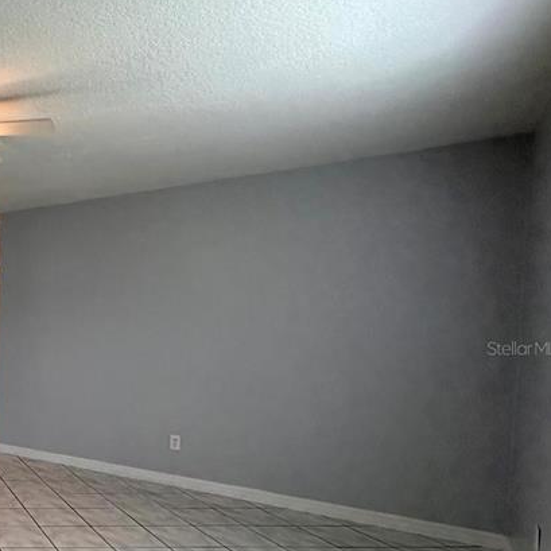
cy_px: 348
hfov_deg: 38.0
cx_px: -121
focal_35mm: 31
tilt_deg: -3.4
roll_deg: +0.0
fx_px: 558
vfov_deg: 51.9
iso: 125
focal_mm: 2.22
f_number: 2.2
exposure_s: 1/120
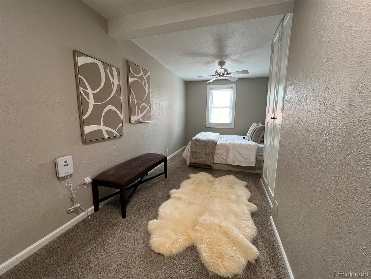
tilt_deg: -10.4
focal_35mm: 13
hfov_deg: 106.2
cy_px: 140
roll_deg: -0.3
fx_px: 139
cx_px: 186
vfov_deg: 89.9
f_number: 1.8
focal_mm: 1.57
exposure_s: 1/120
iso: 200
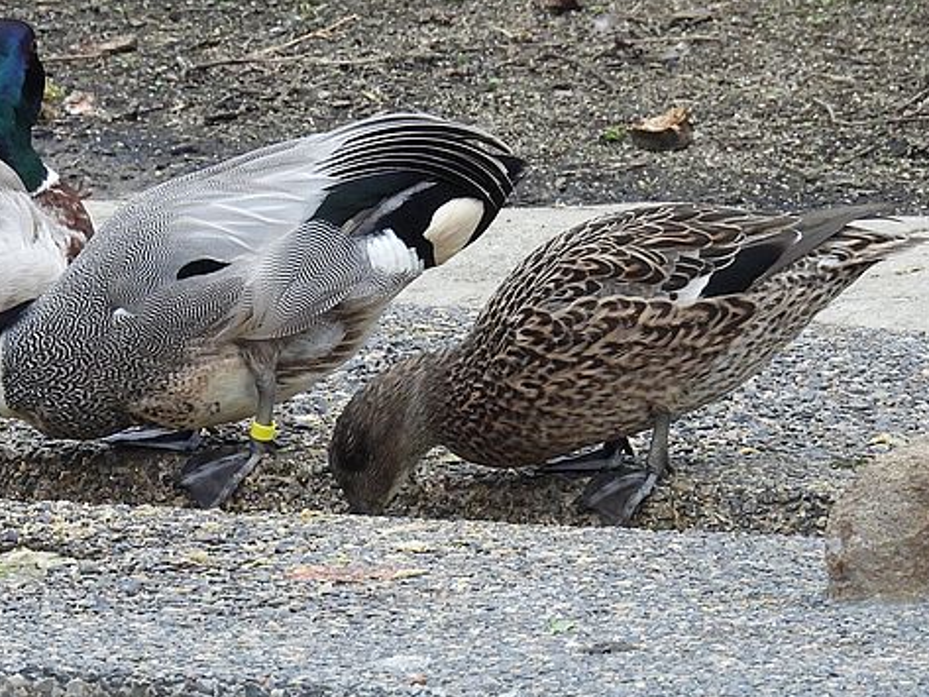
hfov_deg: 1.2
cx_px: 206
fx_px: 45393
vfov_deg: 0.9
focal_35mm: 1691
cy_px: 320
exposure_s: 1/160
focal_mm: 178
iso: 400
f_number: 5.6
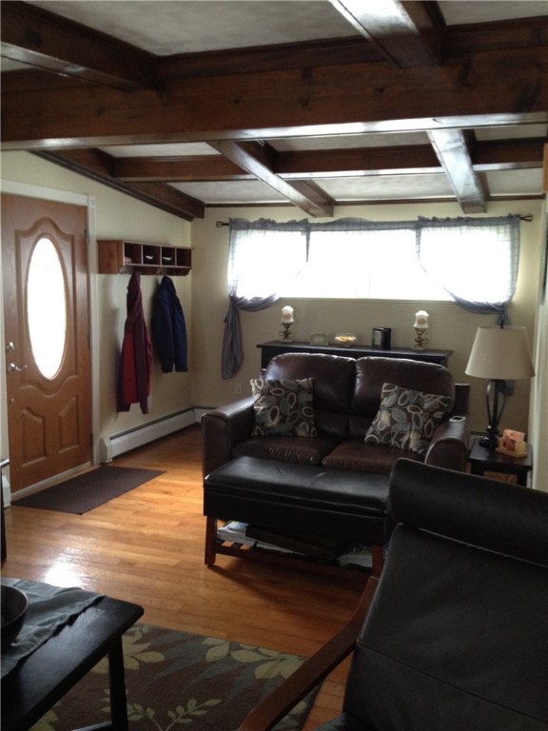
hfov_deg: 40.7
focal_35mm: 35
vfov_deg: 52.6
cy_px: 366
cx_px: 274
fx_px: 739
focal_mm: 4.28
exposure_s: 1/20
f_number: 2.4
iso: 160
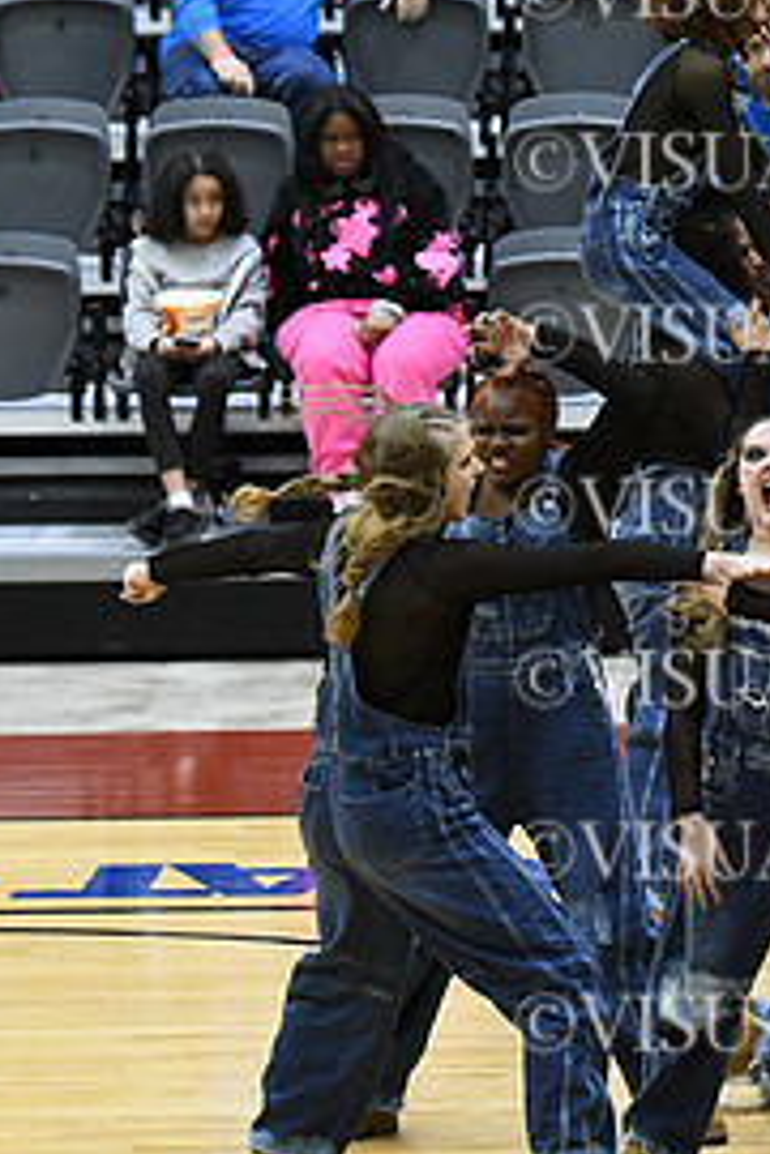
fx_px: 10330
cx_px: 1134
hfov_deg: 4.2
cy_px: 592
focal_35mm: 322
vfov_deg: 6.4
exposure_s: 1/250
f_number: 4
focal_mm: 100
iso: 4000
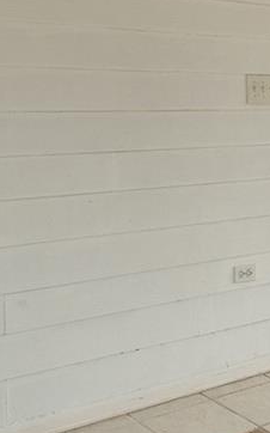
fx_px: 742
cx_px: 323
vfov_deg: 31.9
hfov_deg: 19.4
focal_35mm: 63
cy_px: 106
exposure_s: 1/200
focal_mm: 14
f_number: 7.1
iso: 400
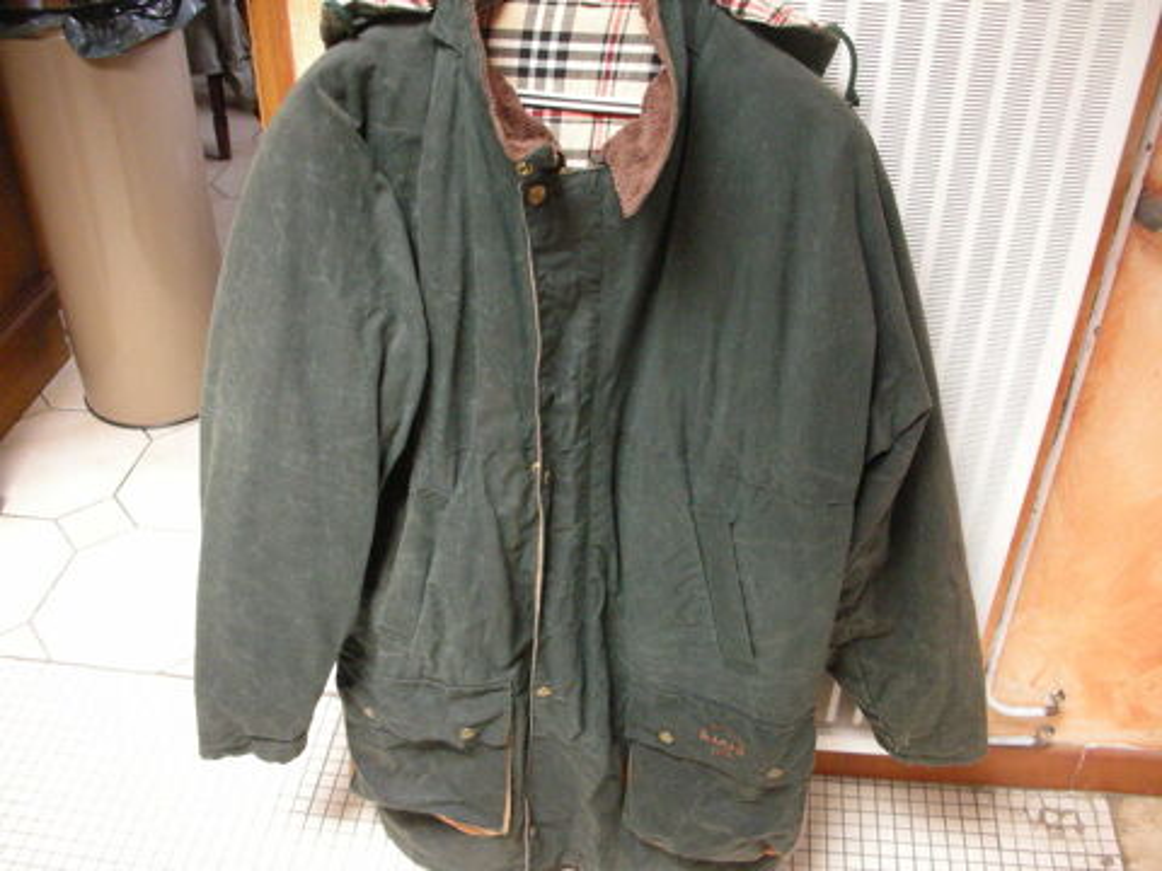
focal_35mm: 35
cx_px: 581
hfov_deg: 52.6
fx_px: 1175
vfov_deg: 40.7
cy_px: 436
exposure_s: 1/35
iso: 400
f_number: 3
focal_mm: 5.8
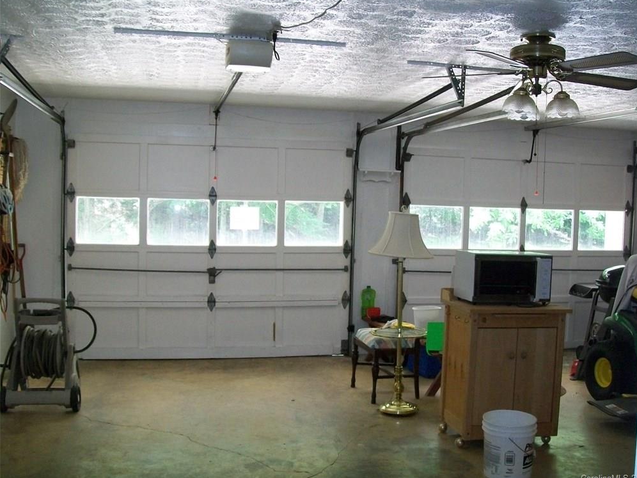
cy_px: 239
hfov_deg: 50.1
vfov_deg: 38.7
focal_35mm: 37
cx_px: 327
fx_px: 681
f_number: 2.7
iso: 160
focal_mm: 6
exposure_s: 1/60
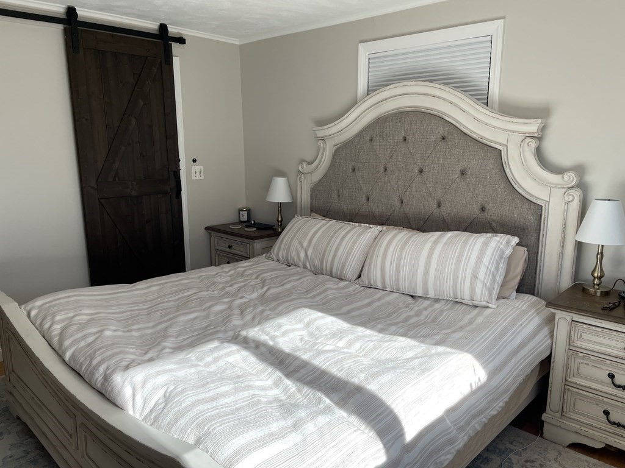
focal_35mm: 26
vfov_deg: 53.1
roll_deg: +0.3
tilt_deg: -10.8
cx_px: 312
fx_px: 469
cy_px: 234
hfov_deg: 67.3
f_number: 1.6
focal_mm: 4.2
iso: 32
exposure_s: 1/374
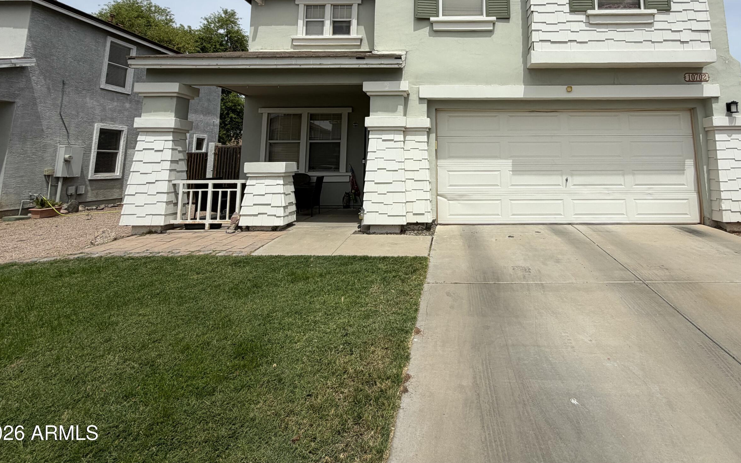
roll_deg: +0.3
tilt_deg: +7.9
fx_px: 384
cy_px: 110
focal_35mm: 19
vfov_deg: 58.6
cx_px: 453
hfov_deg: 86.6
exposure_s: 1/1656
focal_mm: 2.22
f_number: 2.2
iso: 20
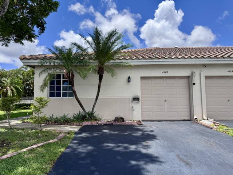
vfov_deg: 56.8
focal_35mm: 24
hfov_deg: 71.6
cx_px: 116
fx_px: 161
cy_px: 88
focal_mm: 6.76
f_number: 1.78
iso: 80
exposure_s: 1/4310
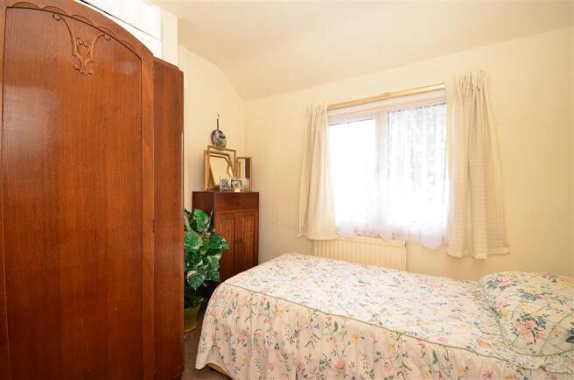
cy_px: 190
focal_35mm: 15
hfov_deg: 100.5
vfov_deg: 77.0
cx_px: 287
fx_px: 239
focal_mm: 10
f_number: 6.3
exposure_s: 1/13
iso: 640
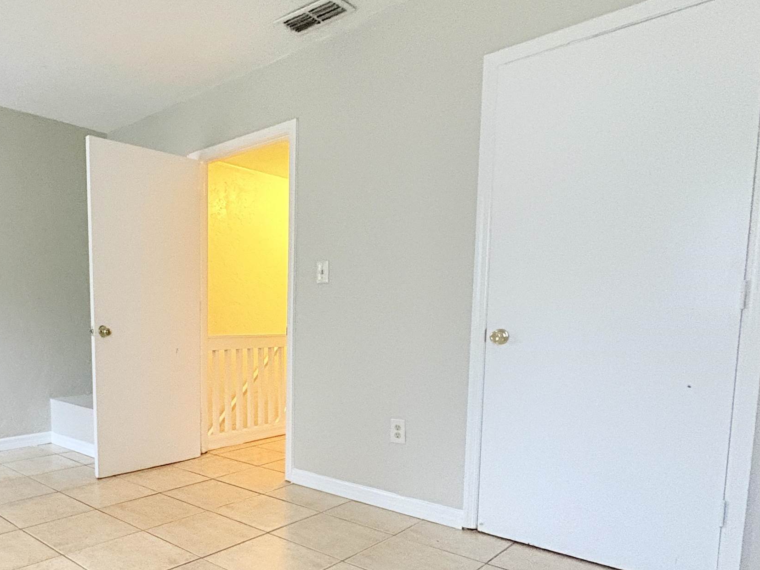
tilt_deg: -4.7
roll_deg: +0.5
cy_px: 380
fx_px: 571
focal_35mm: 26
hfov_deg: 64.3
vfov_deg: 52.1
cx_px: 215
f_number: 2.2
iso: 640
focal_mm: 2.22
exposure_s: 1/60
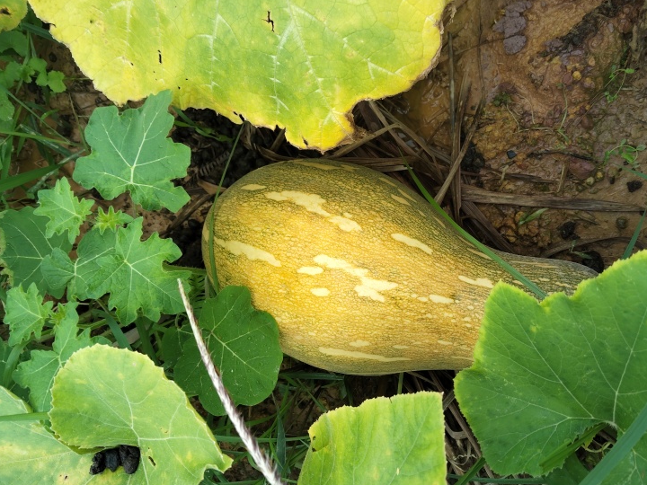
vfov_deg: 46.8
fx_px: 561
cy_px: 247
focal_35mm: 30
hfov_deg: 59.9
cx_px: 351
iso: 100
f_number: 1.8
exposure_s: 1/196
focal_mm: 4.05
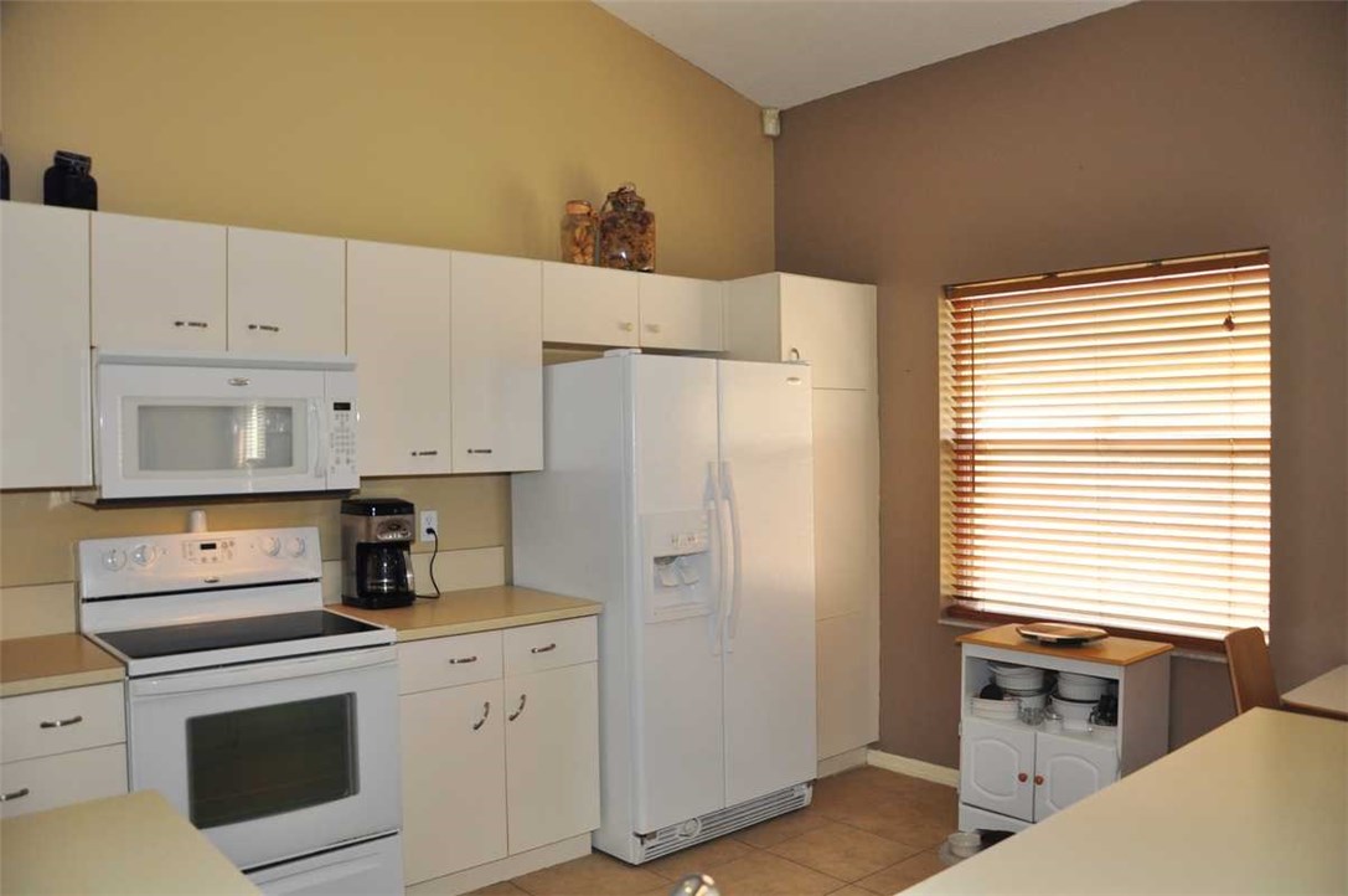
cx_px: 674
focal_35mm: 27
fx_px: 1010
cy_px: 448
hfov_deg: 67.4
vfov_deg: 47.8
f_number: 4
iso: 450
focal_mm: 18
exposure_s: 1/60
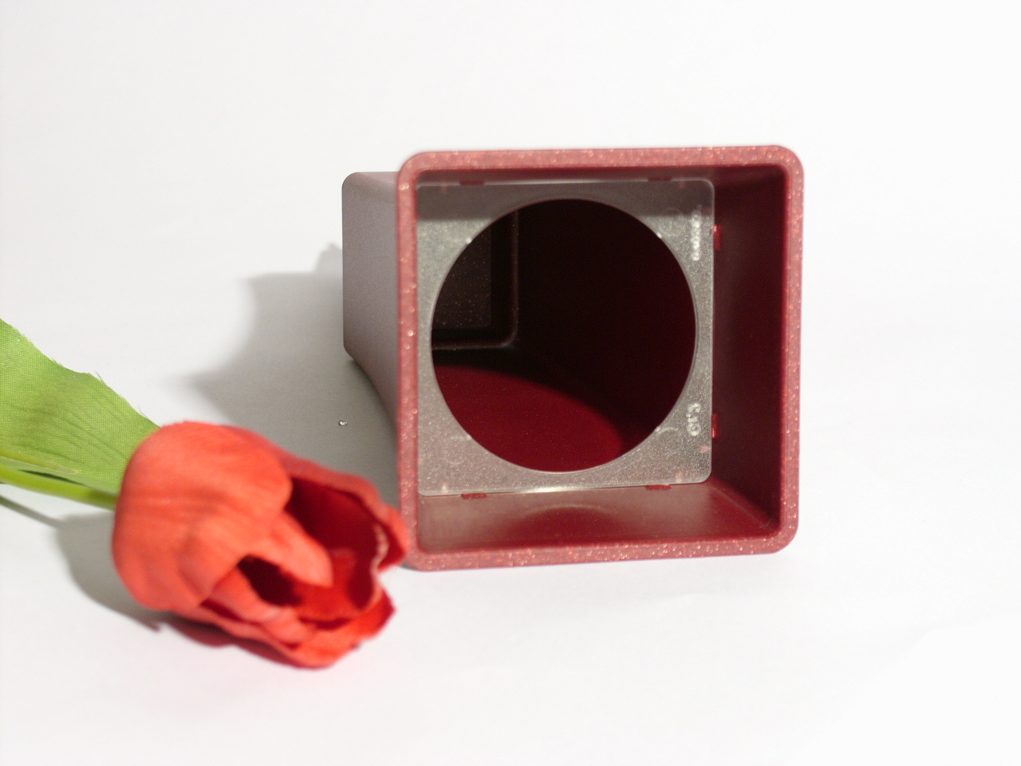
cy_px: 383
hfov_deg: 21.8
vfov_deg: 16.4
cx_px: 510
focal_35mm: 90
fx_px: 2655
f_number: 3.6
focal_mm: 22.5
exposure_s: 1/100
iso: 100
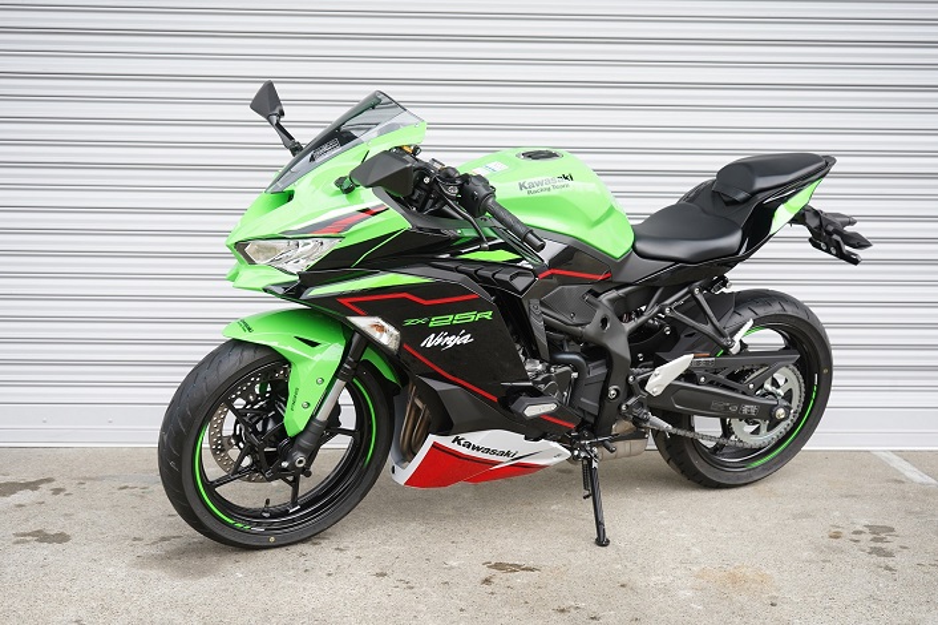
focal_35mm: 42
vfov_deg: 31.9
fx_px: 1094
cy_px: 312
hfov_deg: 46.4
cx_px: 469
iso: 200
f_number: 5.6
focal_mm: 42
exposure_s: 1/50
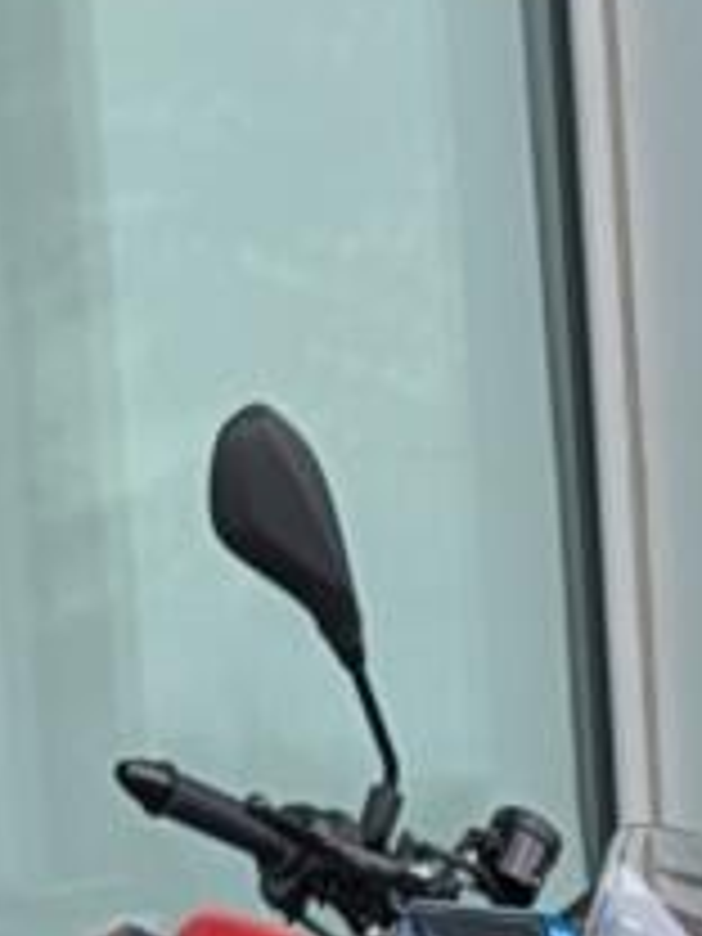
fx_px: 6219
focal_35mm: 230
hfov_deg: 6.2
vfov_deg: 7.5
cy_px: 2880
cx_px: 1638
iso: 58
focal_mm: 6.9
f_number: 1.68
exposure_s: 1/340
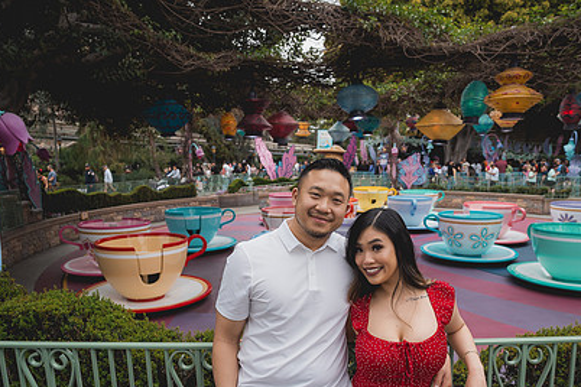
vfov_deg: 49.0
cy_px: 245
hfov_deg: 69.3
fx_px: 420
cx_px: 306
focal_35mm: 26
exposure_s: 1/640
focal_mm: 18
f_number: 2.8
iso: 250
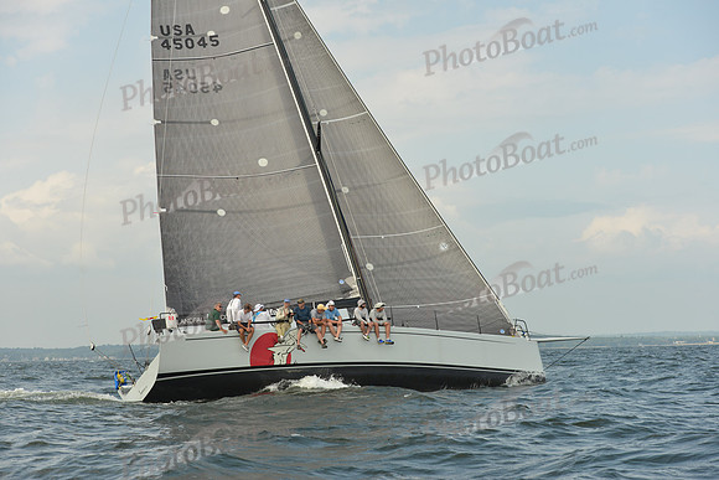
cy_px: 240
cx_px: 360
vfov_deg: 19.5
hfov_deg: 28.8
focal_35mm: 70
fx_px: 1398
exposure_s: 1/1250
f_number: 6.3
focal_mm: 70
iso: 320
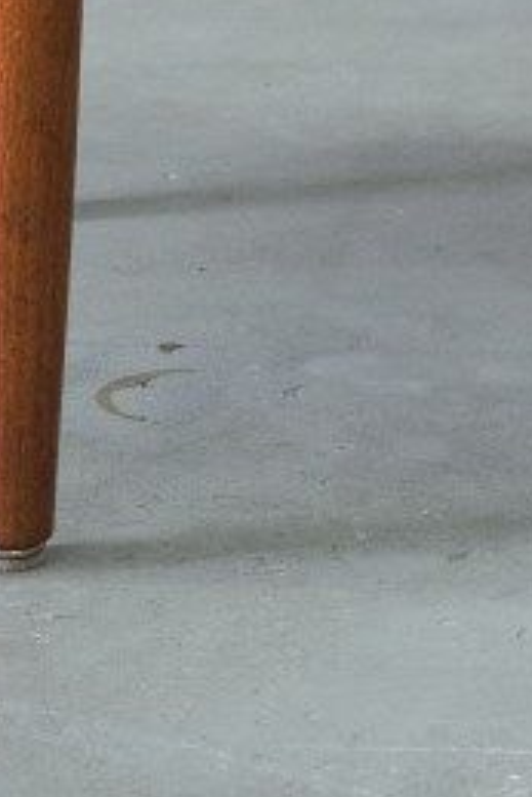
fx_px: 4781
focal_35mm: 216
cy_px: -889
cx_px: 624
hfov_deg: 6.3
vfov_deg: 8.9
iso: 2000
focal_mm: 29.2
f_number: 4
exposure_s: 1/42
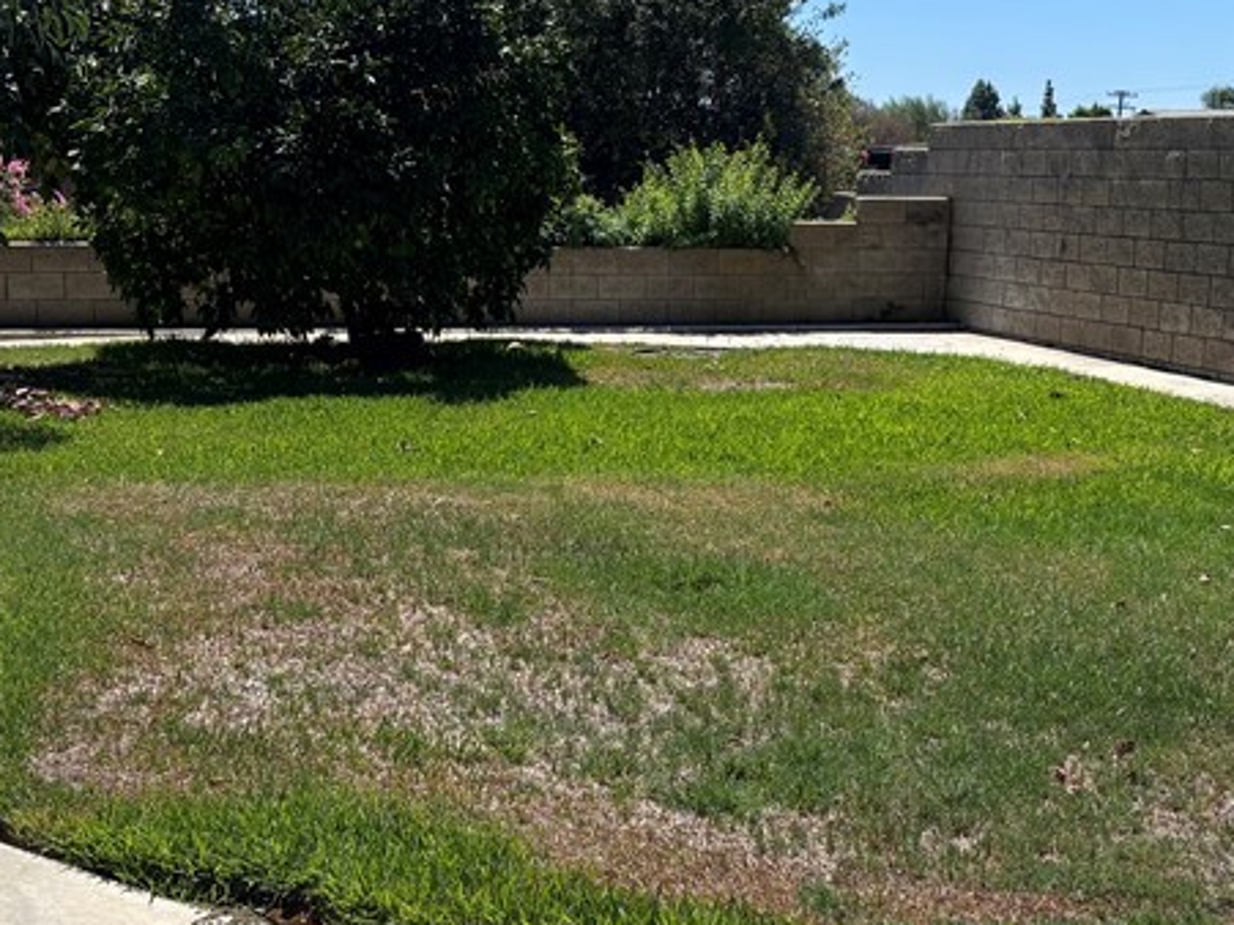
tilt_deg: -12.6
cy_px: 572
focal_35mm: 59
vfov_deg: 24.7
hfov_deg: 32.6
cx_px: 720
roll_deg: -1.9
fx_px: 2103
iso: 50
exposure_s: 1/5348
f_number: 1.6
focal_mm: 5.96
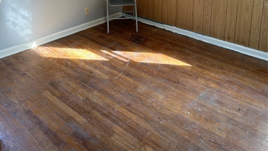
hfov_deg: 56.6
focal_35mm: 35
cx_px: 134
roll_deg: -1.0
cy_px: -11
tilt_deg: -11.0
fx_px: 249
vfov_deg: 30.5
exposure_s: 1/60
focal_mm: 6.86
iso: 160
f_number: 1.78
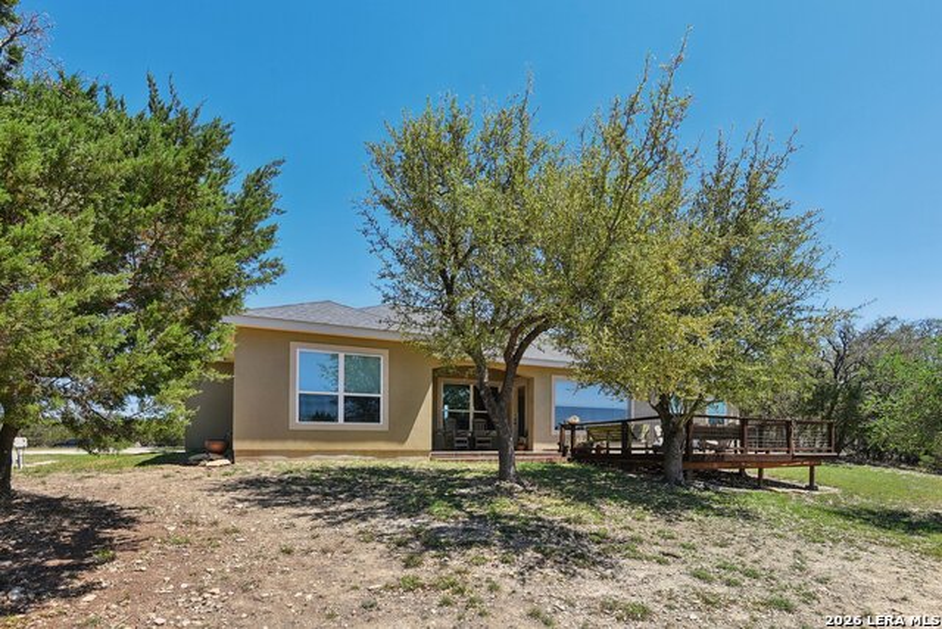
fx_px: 419
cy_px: 314
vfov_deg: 73.8
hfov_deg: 96.7
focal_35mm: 16
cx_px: 471
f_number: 8
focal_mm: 16
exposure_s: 1/250
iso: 400
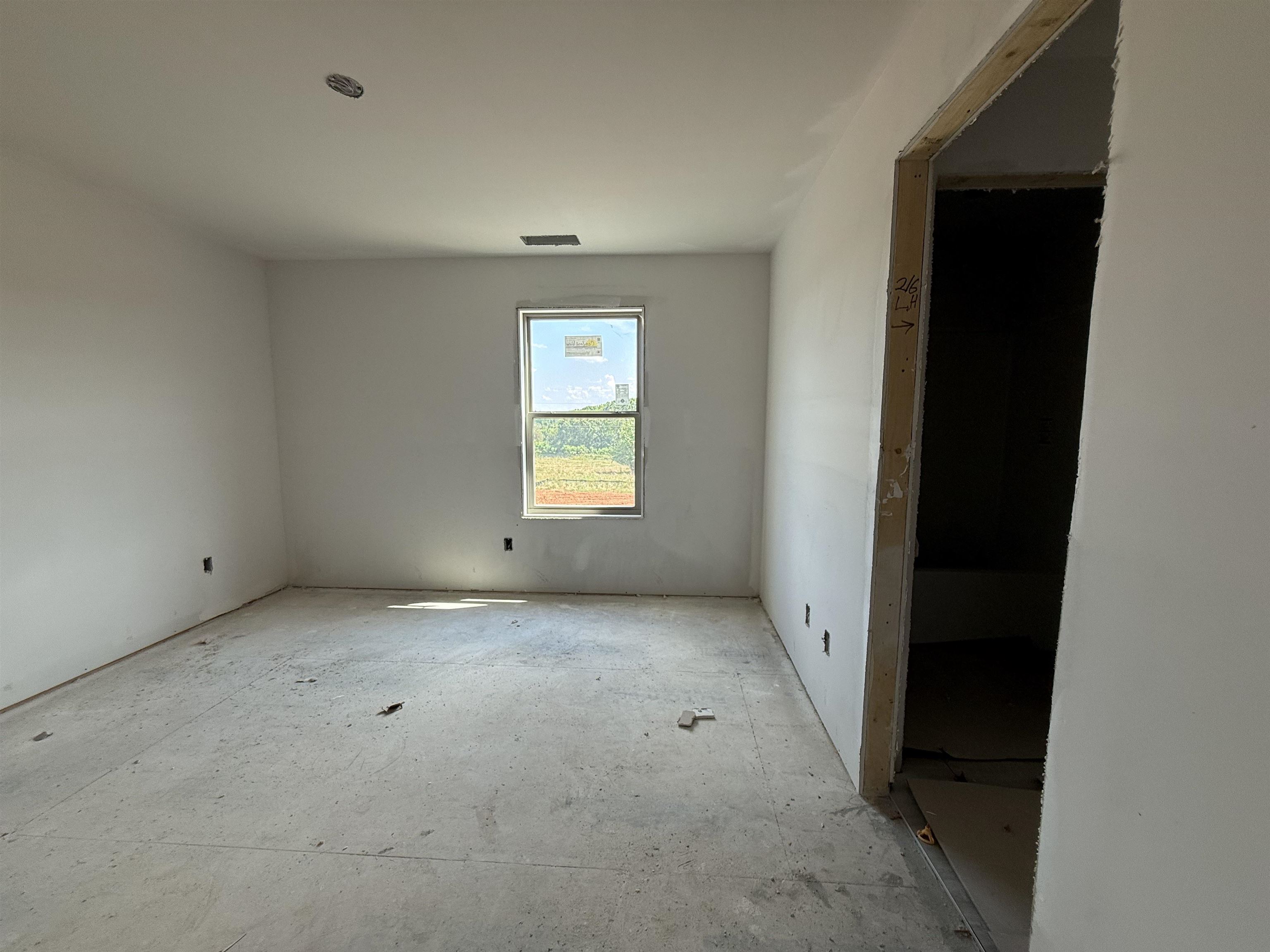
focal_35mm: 14
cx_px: 635
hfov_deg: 102.1
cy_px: 476
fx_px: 514
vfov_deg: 85.7
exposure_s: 1/116
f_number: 2.2
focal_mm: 2.22
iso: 64
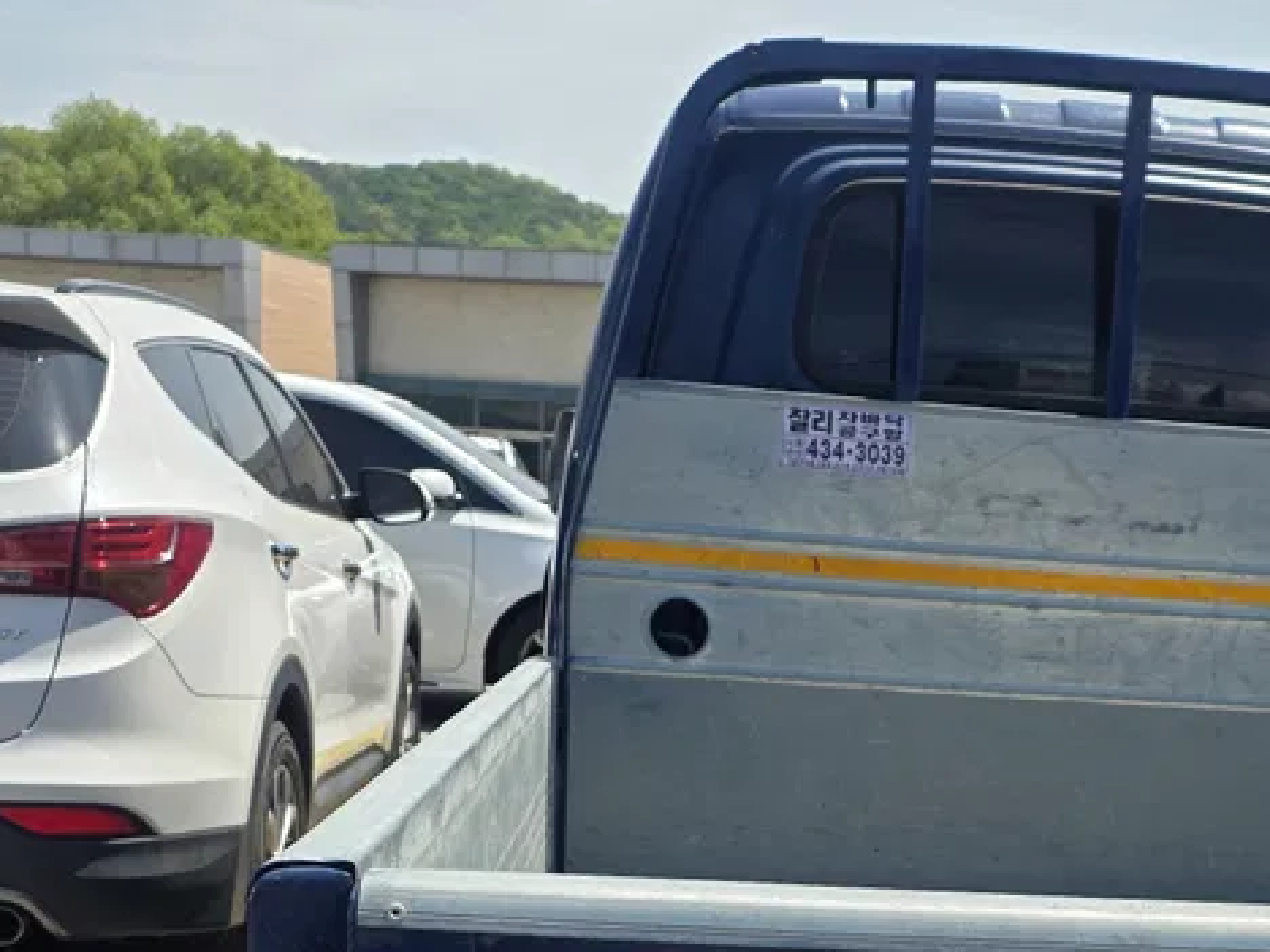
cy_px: 1004
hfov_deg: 31.8
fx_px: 2165
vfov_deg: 23.5
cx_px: 1020
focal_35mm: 59
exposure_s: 1/4237
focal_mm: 6.3
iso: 80
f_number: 1.7
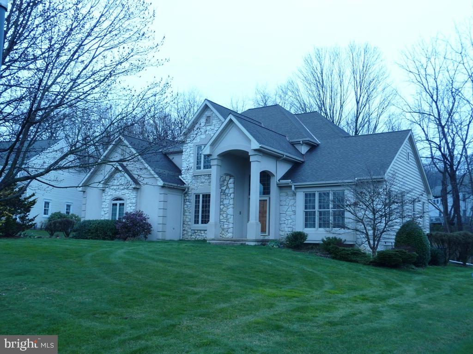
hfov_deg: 54.0
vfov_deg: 41.8
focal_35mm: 34
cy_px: 177
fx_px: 465
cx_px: 236
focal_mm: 5.6
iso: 100
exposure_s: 1/160
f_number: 3.6
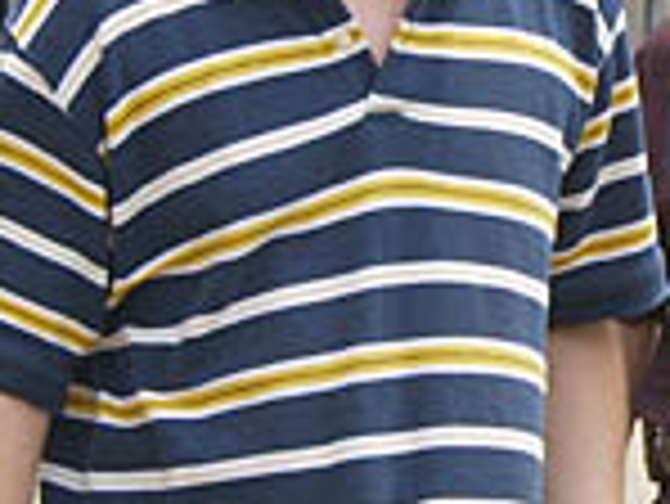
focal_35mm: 342
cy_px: 92
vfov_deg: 4.4
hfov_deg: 5.8
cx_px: 643
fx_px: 6625
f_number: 7.7
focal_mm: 21.2
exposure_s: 1/160
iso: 50
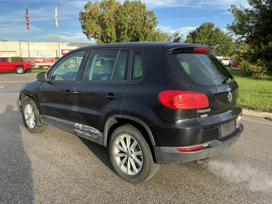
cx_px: 136
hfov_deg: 63.4
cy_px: 102
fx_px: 220
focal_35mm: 28
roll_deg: +0.9
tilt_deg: -8.1
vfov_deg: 49.7
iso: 25
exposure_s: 1/327
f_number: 1.8
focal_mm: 3
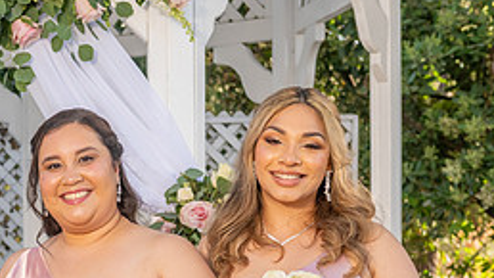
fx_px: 1807
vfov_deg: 8.5
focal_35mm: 138
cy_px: 442
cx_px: -31
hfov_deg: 15.2
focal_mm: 45
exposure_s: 1/200
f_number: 4.5
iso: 250
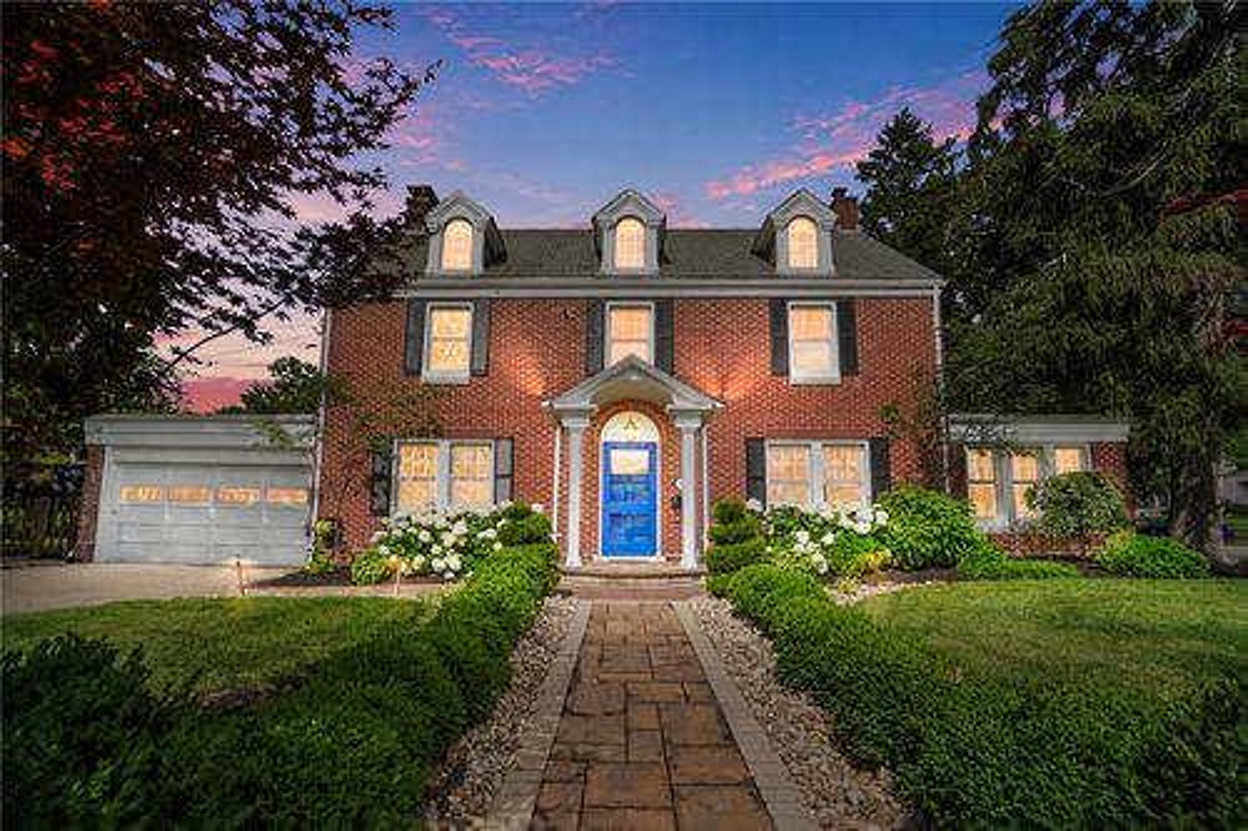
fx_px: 520
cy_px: 416
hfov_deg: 100.4
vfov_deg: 77.3
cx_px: 624
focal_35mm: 15
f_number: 4.5
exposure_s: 1/1000
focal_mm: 10
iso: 100
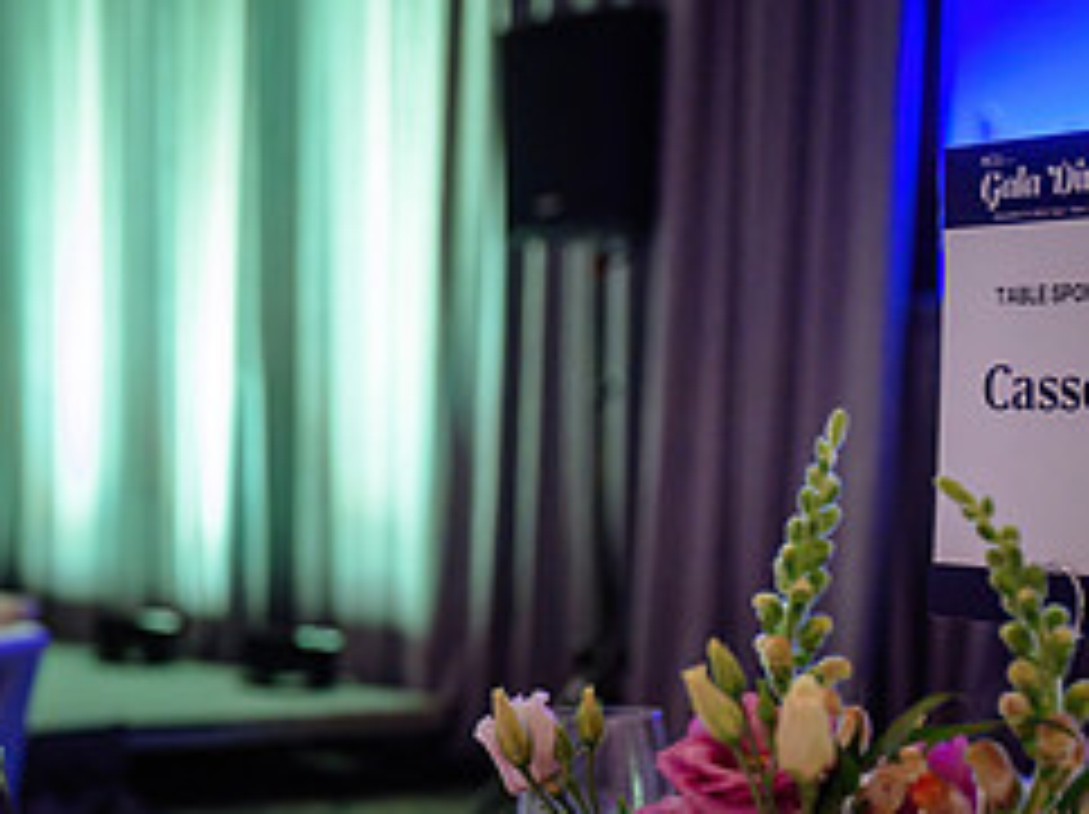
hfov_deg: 22.7
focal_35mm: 83
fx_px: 2609
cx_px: 0
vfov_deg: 17.5
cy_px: 690
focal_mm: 36
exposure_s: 1/40
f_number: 3.5
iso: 800
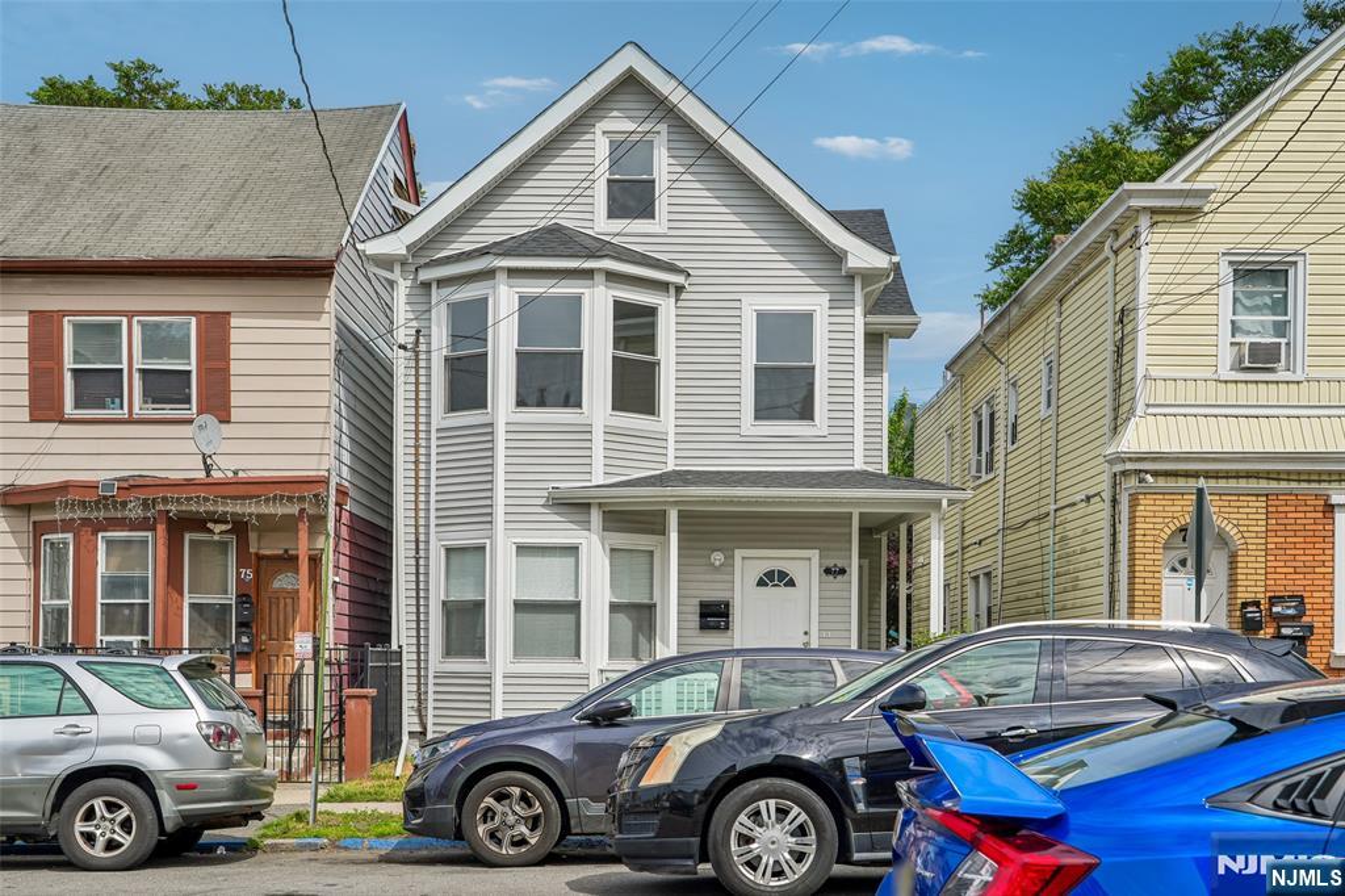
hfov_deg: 44.5
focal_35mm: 44
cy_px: 448
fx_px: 1643
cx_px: 672
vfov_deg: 30.5
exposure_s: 1/800
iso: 125
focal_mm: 44
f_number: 8
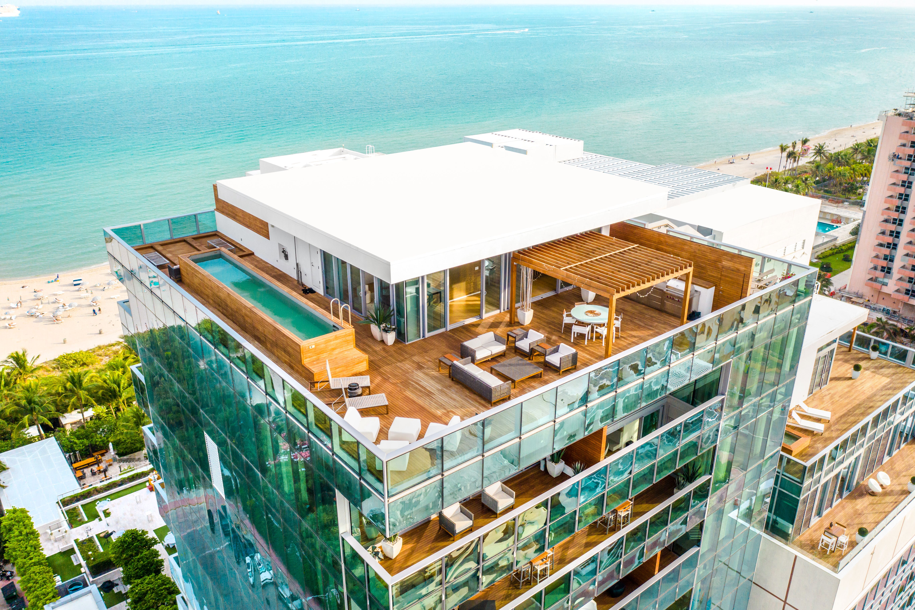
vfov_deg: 46.4
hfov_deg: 65.5
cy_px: 305
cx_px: 458
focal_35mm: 28
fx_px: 711
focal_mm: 10.26
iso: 400
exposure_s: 1/100
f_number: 4
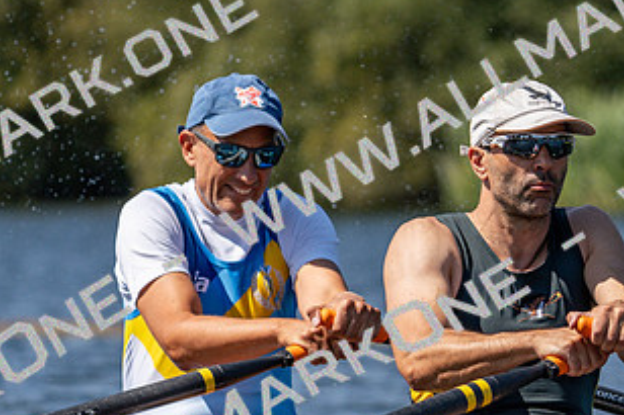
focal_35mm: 571
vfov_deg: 2.4
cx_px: 470
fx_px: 9892
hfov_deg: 3.6
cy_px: 252
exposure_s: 1/2000
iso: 250
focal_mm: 303
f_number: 6.3
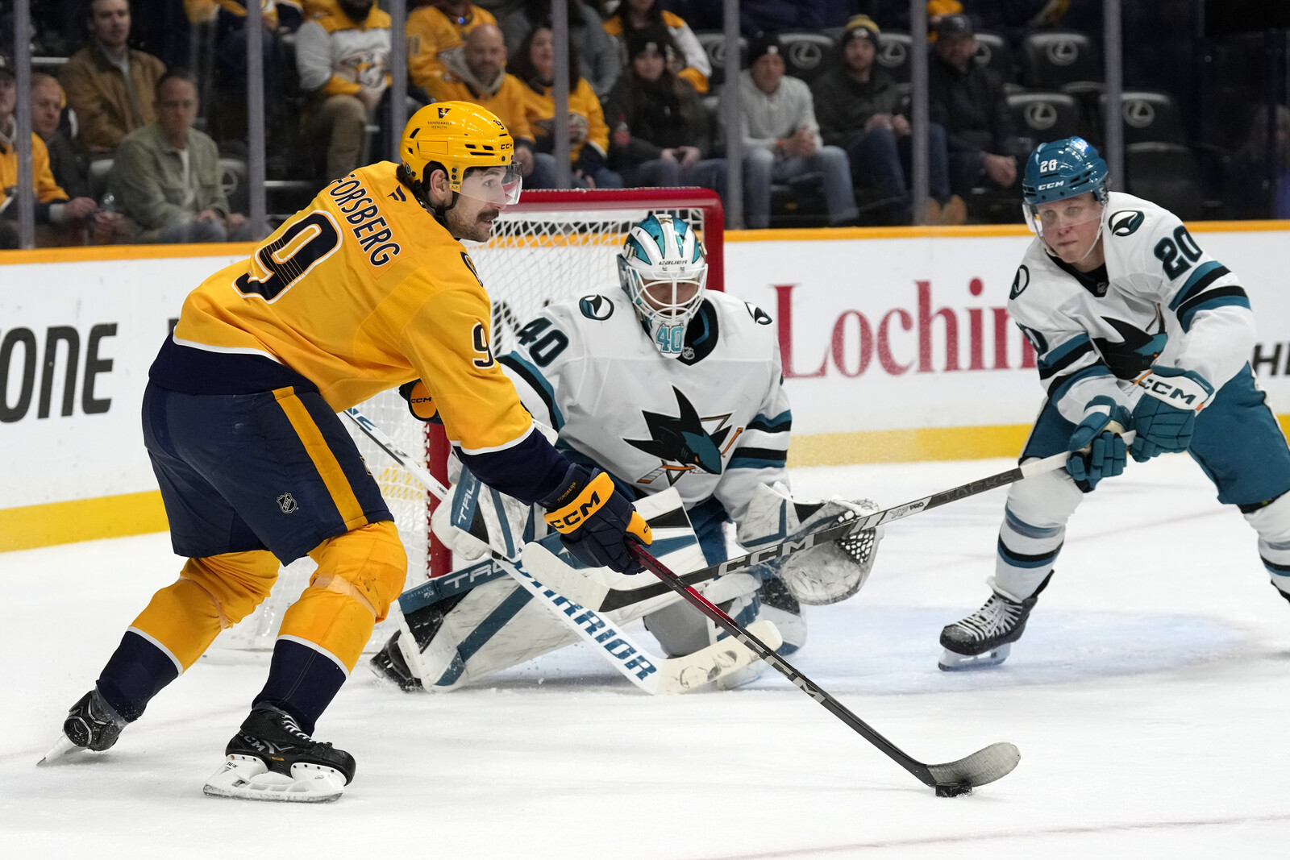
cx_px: 645
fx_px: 3440
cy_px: 430
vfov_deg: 14.3
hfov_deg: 21.2
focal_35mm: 96
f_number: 4
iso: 3200
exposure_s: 1/2000
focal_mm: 70
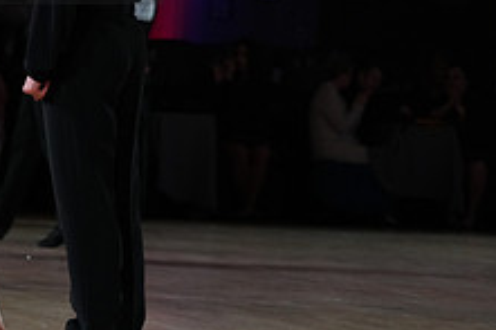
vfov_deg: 5.0
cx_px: -81
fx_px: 3800
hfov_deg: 7.4
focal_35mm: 276
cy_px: -55
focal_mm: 105
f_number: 5
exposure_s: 1/400
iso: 2500
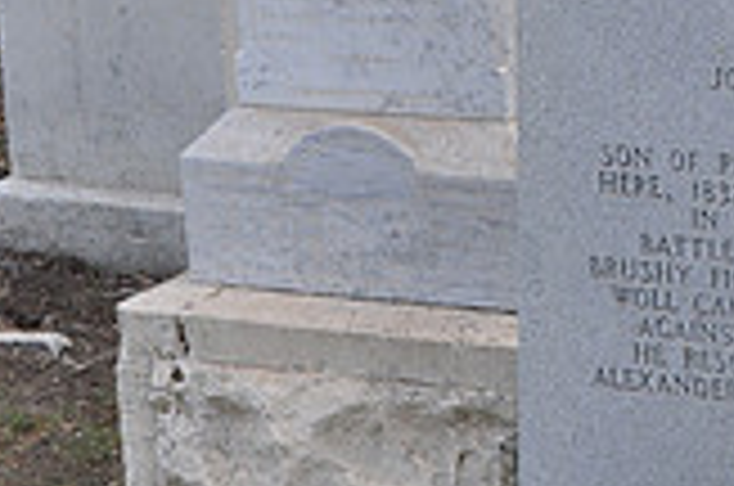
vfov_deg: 10.2
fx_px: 2722
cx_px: 950
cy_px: 200
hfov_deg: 14.7
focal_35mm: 134
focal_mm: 25
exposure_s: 1/125
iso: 200
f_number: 5.6
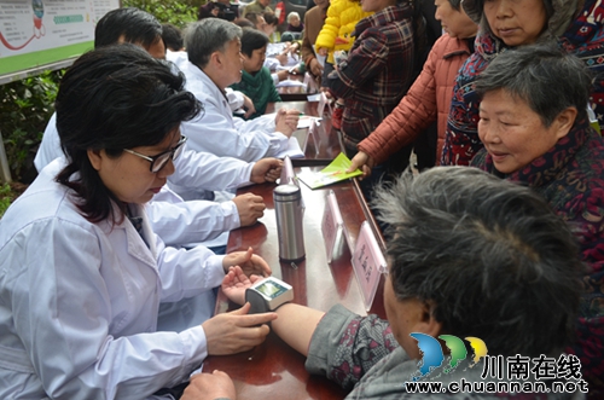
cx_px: 302
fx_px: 502
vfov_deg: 43.4
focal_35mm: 30
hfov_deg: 62.0
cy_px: 200
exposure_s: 1/125
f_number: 5.6
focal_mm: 20
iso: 200
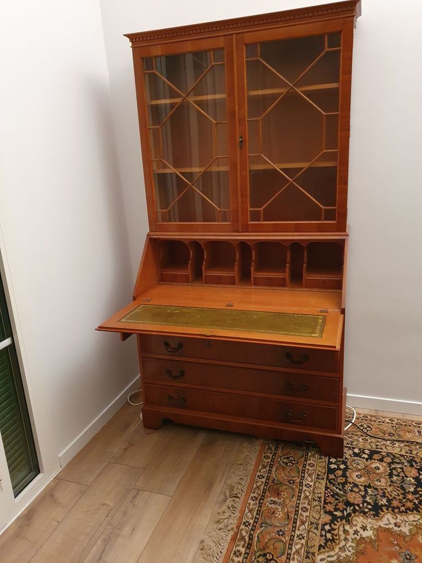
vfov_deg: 67.3
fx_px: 423
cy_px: 282
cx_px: 211
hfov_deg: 53.1
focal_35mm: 26
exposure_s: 1/50
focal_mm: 4.32
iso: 400
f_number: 1.5
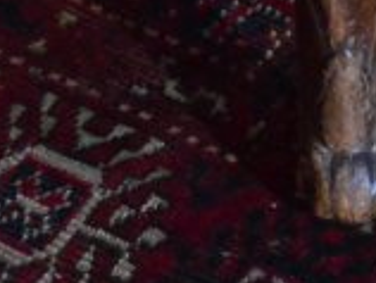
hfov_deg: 3.8
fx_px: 5711
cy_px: -621
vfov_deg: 2.8
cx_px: 409
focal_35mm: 525
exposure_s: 1/50
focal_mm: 48
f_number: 4.8
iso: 3200
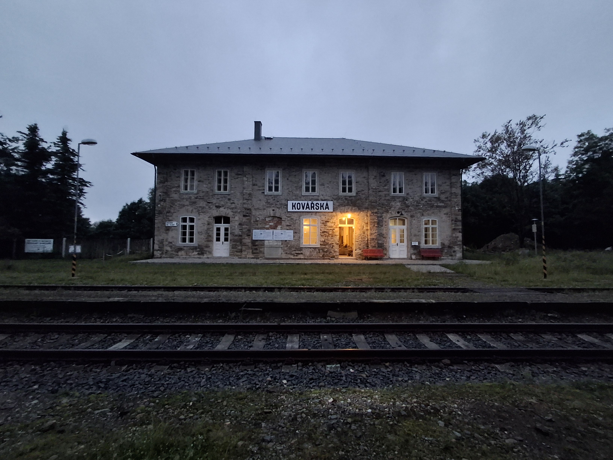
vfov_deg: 78.1
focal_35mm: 16
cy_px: 230
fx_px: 283
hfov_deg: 94.5
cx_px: 306
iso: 250
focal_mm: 1.64
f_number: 2.2
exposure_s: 1/25
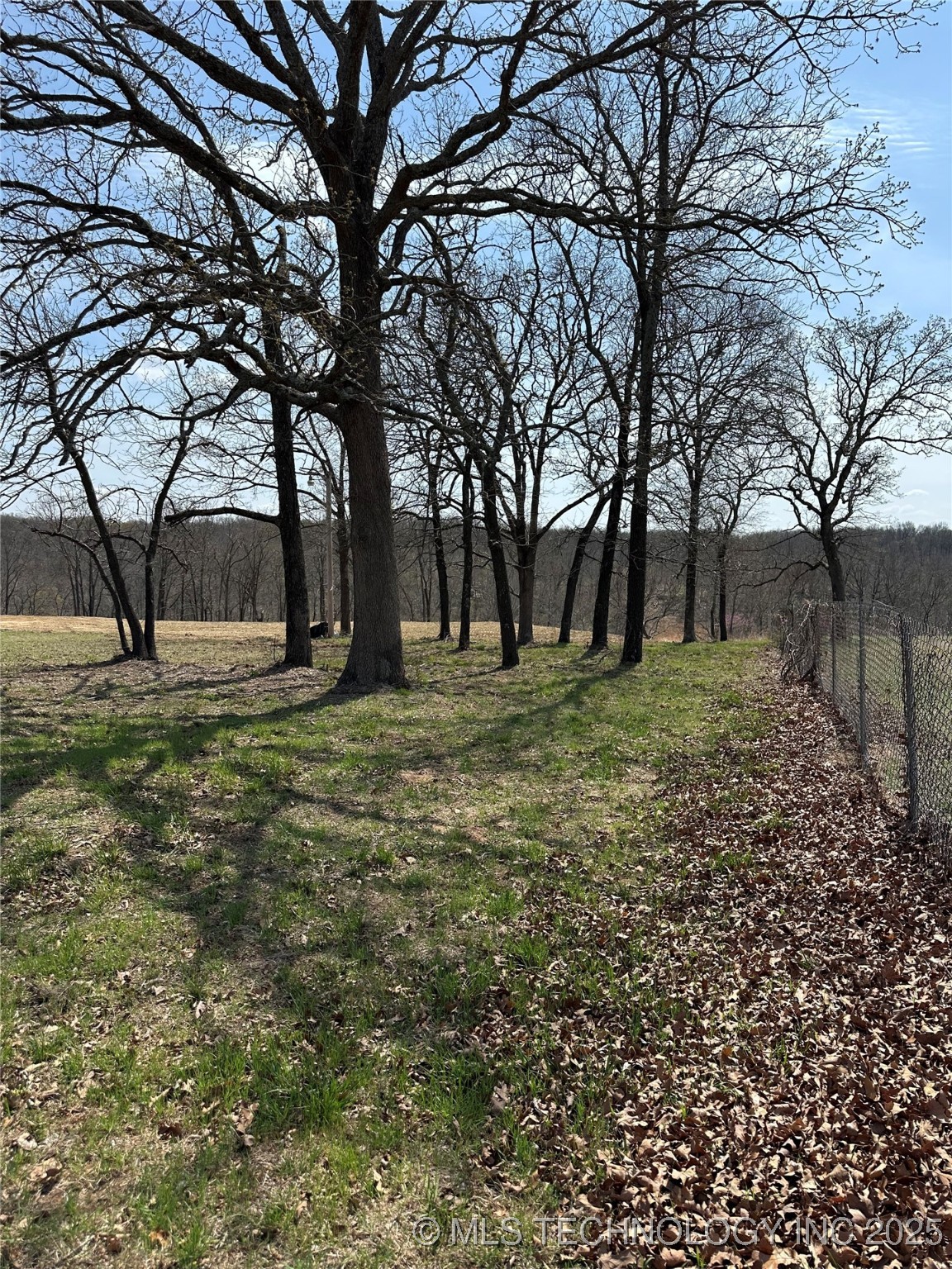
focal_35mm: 24
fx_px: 880
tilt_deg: -5.3
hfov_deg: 56.8
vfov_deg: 71.6
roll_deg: -1.1
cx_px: 476
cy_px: 634
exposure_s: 1/4016
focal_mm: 6.86
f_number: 1.78
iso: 80
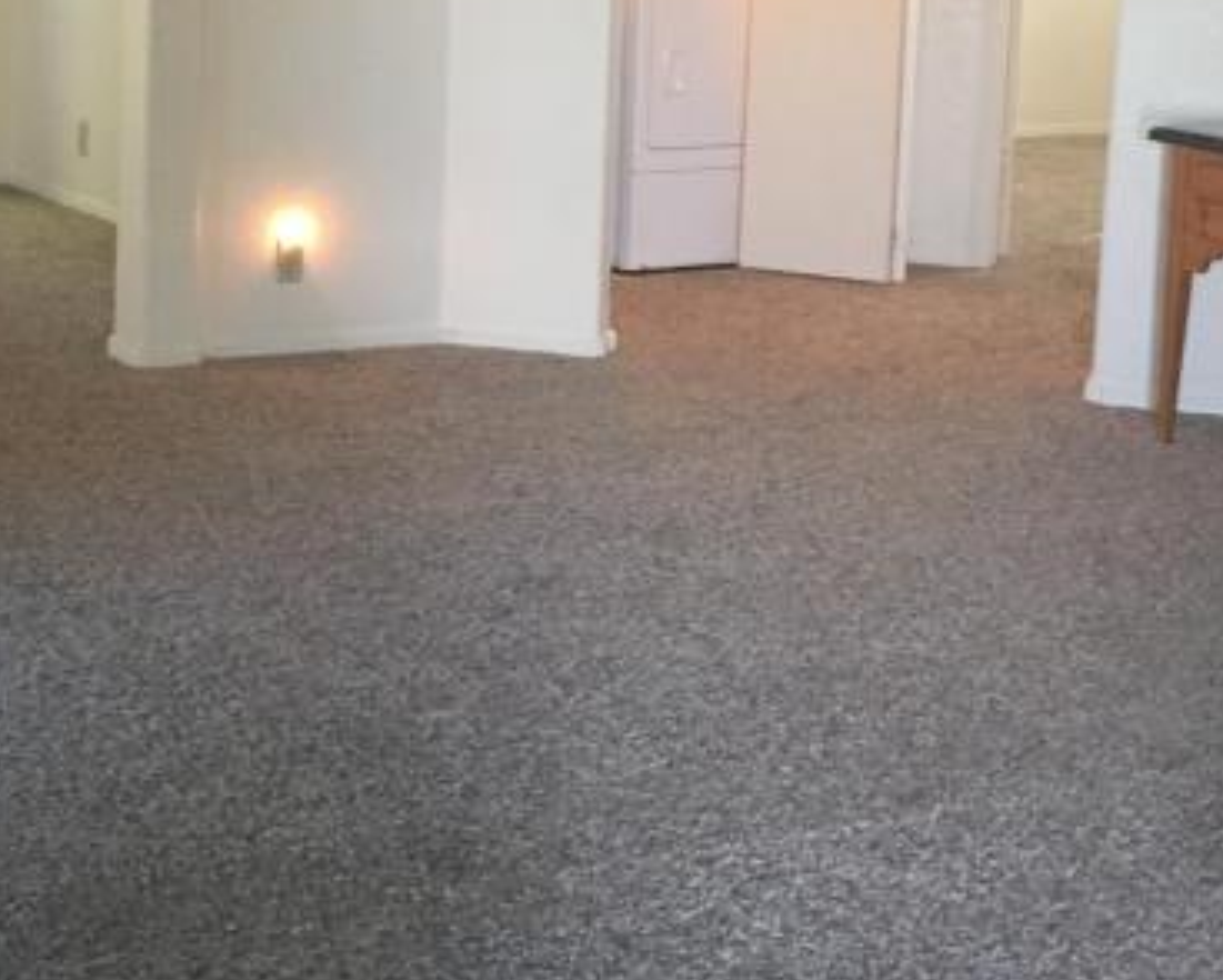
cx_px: 330
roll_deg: -1.6
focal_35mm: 79
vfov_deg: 19.1
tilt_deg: -5.6
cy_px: 130
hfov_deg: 23.9
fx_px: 2861
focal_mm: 4.15
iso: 125
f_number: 2.2
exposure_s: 1/30
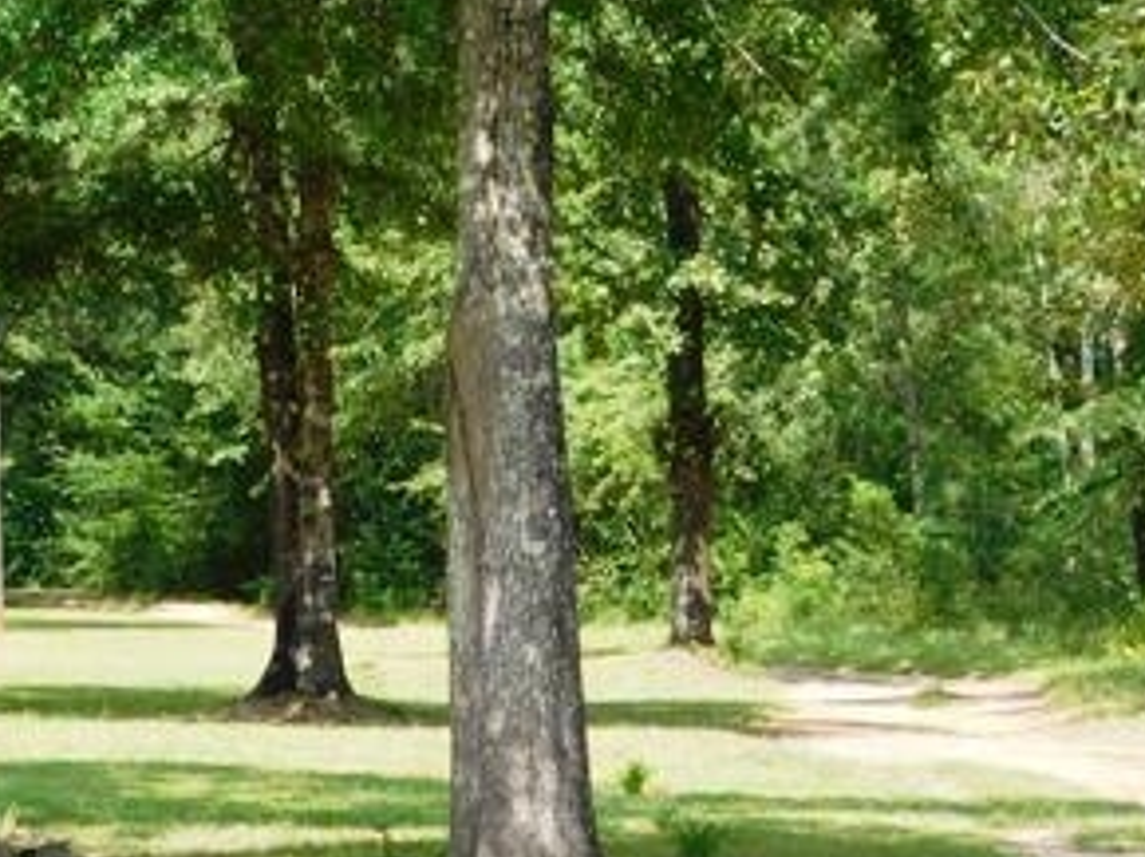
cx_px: 134
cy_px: 201
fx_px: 6643
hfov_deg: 9.8
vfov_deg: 7.4
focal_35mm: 201
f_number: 4.5
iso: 125
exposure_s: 1/250
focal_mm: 16.1
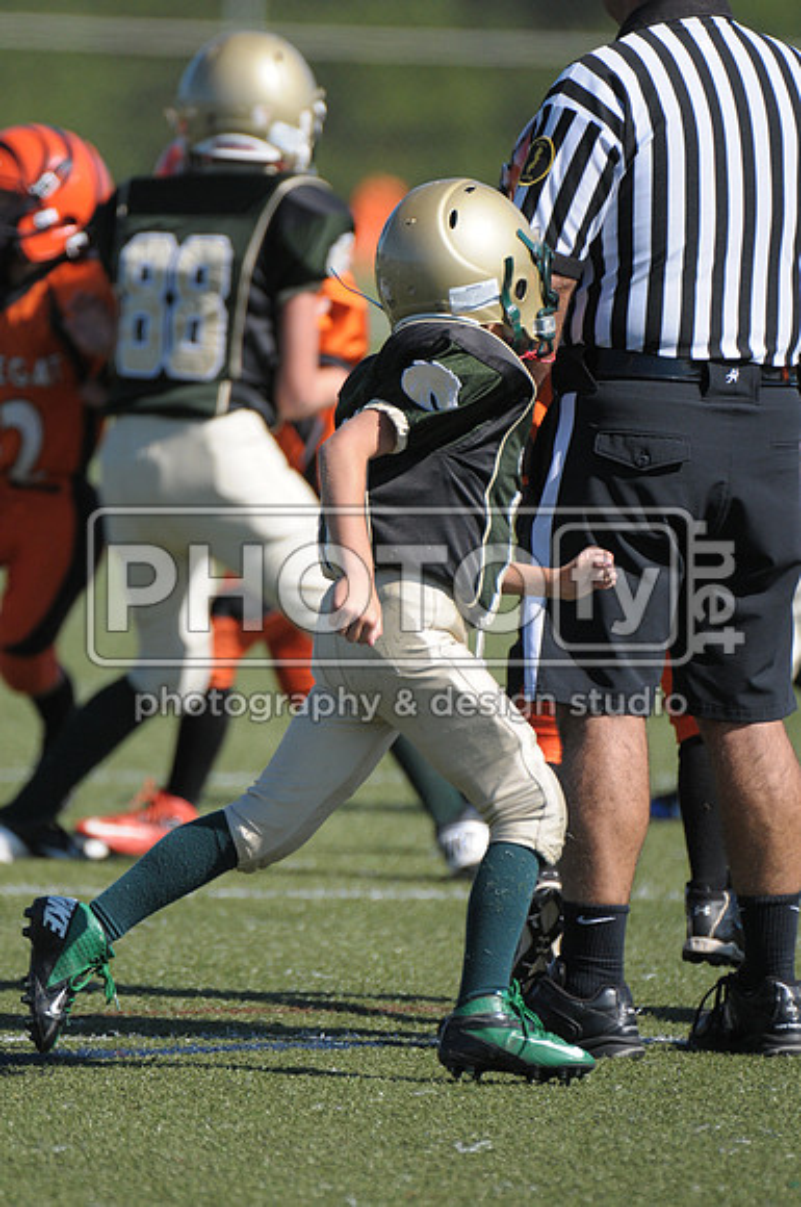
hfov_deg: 2.3
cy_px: 604
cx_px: 400
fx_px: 20083
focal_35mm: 600
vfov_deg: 3.4
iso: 640
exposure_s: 1/4000
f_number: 4
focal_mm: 400
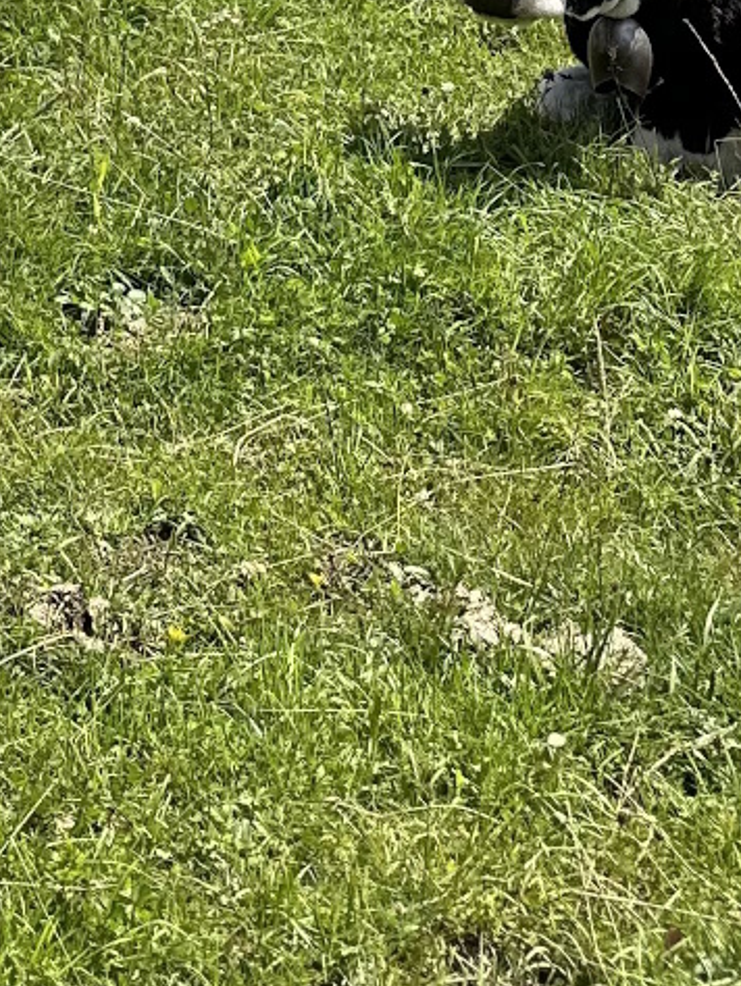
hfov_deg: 13.5
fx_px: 2909
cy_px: -996
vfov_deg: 15.4
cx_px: -452
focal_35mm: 102
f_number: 1.78
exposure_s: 1/3861
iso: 80
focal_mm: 6.86
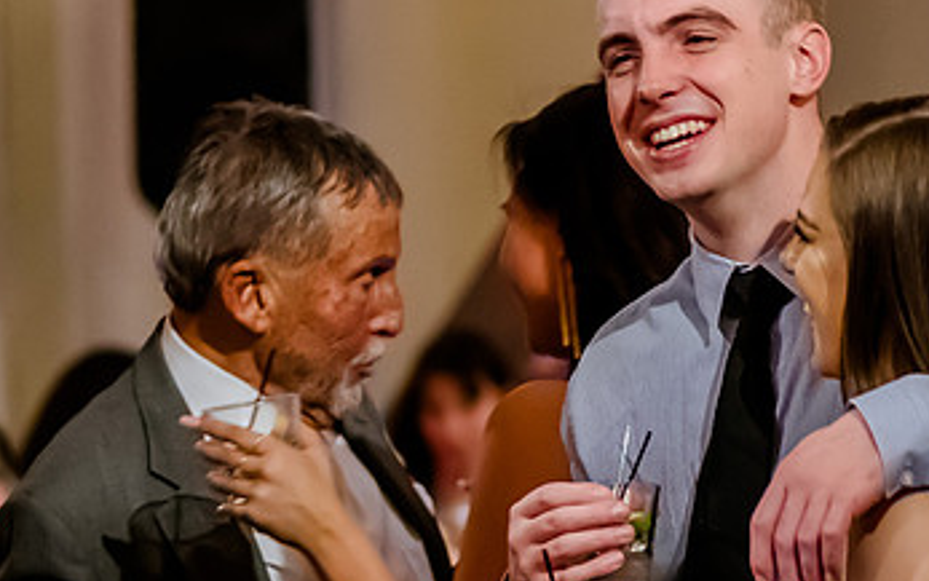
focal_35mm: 400
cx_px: 680
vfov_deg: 3.3
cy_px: 298
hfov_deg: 5.2
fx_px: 10129
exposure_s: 1/100
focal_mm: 105
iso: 4000
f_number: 2.8
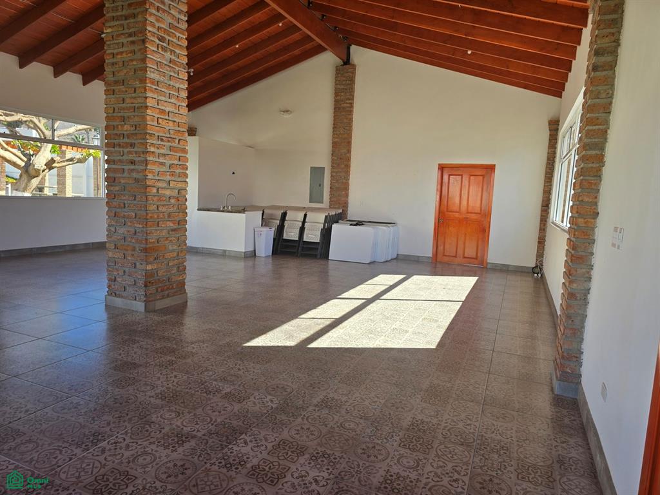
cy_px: 248
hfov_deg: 73.9
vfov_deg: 58.9
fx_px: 439
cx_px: 330
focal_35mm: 23
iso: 12
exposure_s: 1/186
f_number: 1.7
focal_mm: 6.3
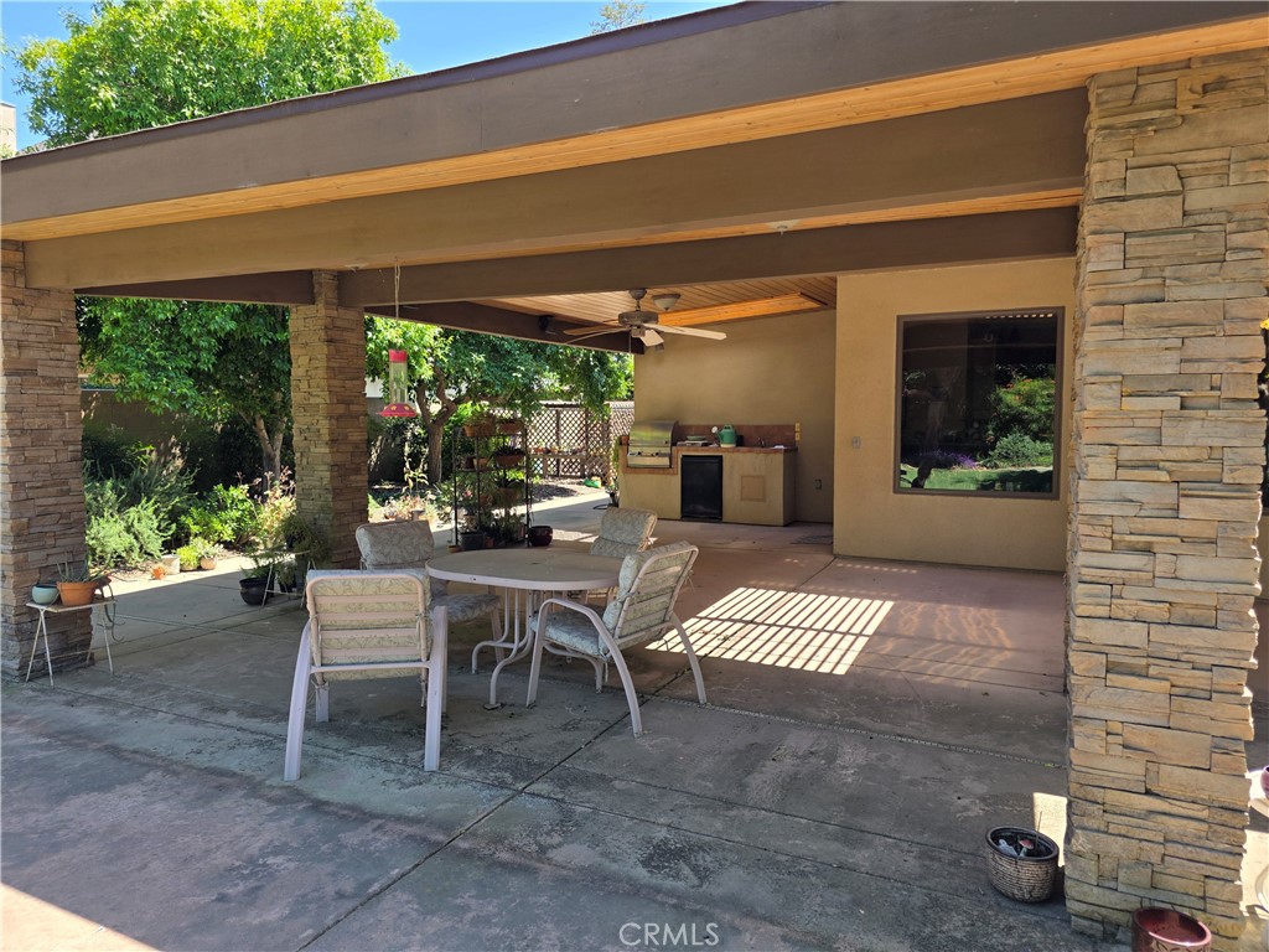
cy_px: 476
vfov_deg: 58.9
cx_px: 634
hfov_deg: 73.9
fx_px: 843
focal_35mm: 23
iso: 80
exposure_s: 1/1212
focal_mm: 6.3
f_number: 1.7
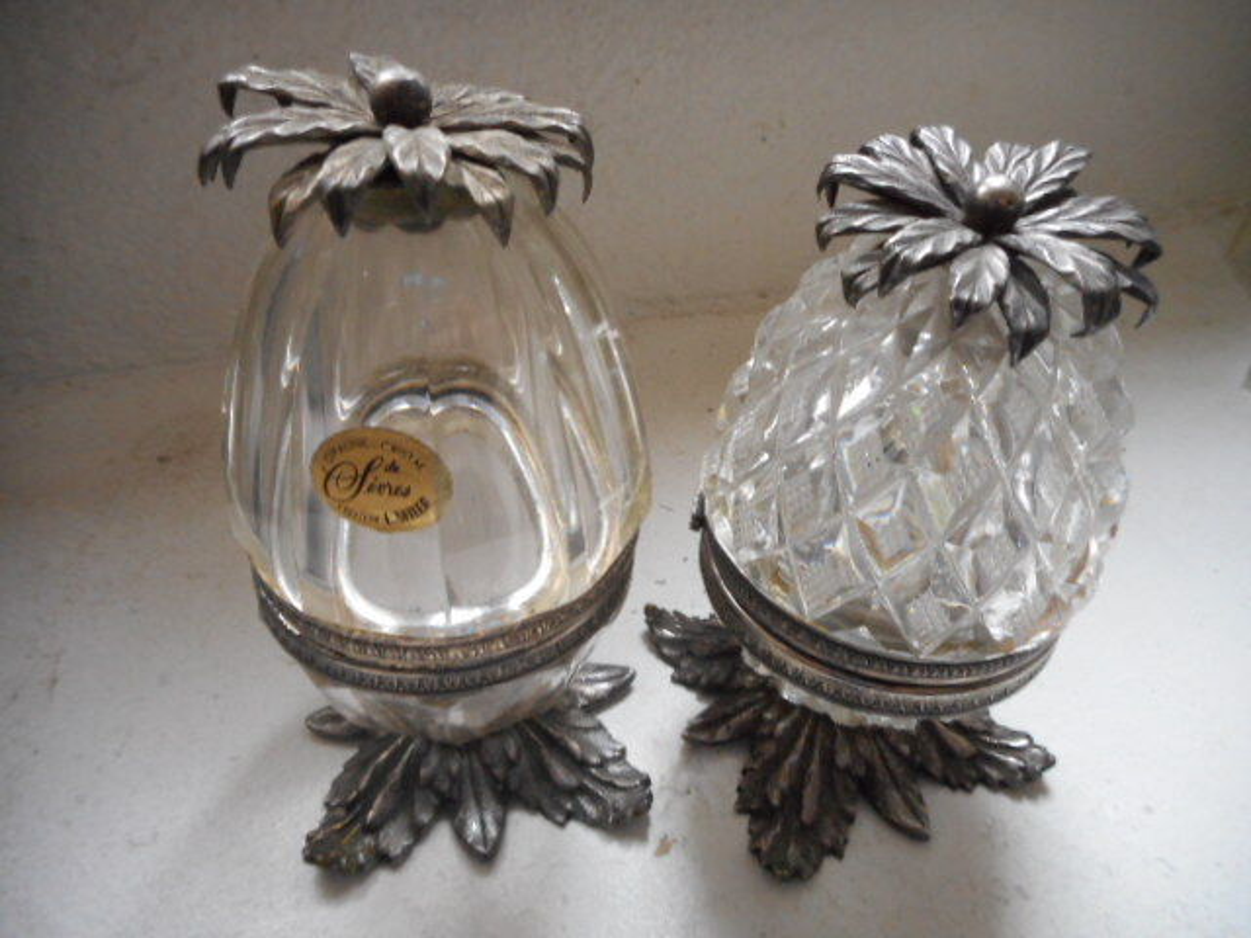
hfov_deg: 69.4
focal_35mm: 25
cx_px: 626
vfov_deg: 54.9
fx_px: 903
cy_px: 469
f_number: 3.7
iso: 400
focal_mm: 4.5
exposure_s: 1/15
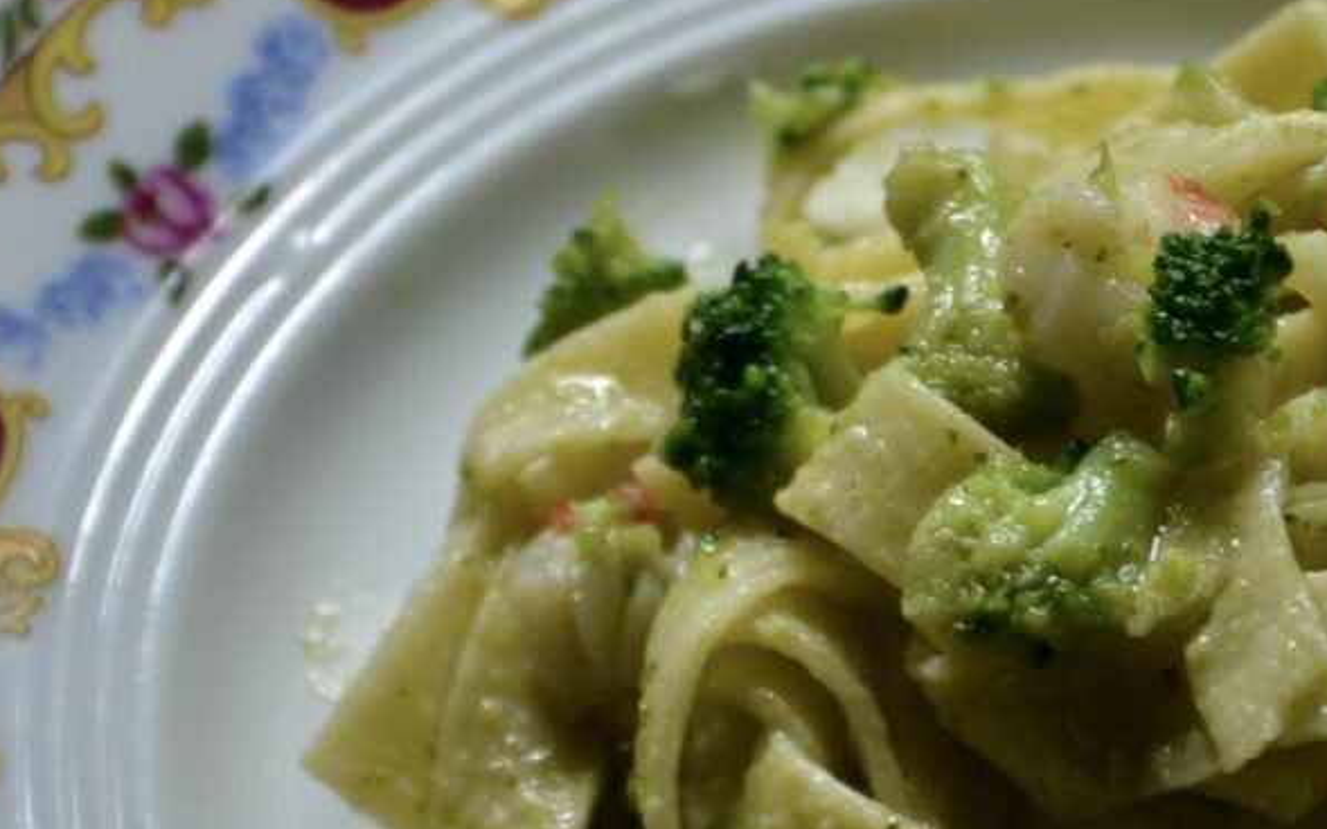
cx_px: 827
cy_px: 480
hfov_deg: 4.9
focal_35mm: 425
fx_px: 15381
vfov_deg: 3.1
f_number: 5.6
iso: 100
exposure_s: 1/20
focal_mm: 105
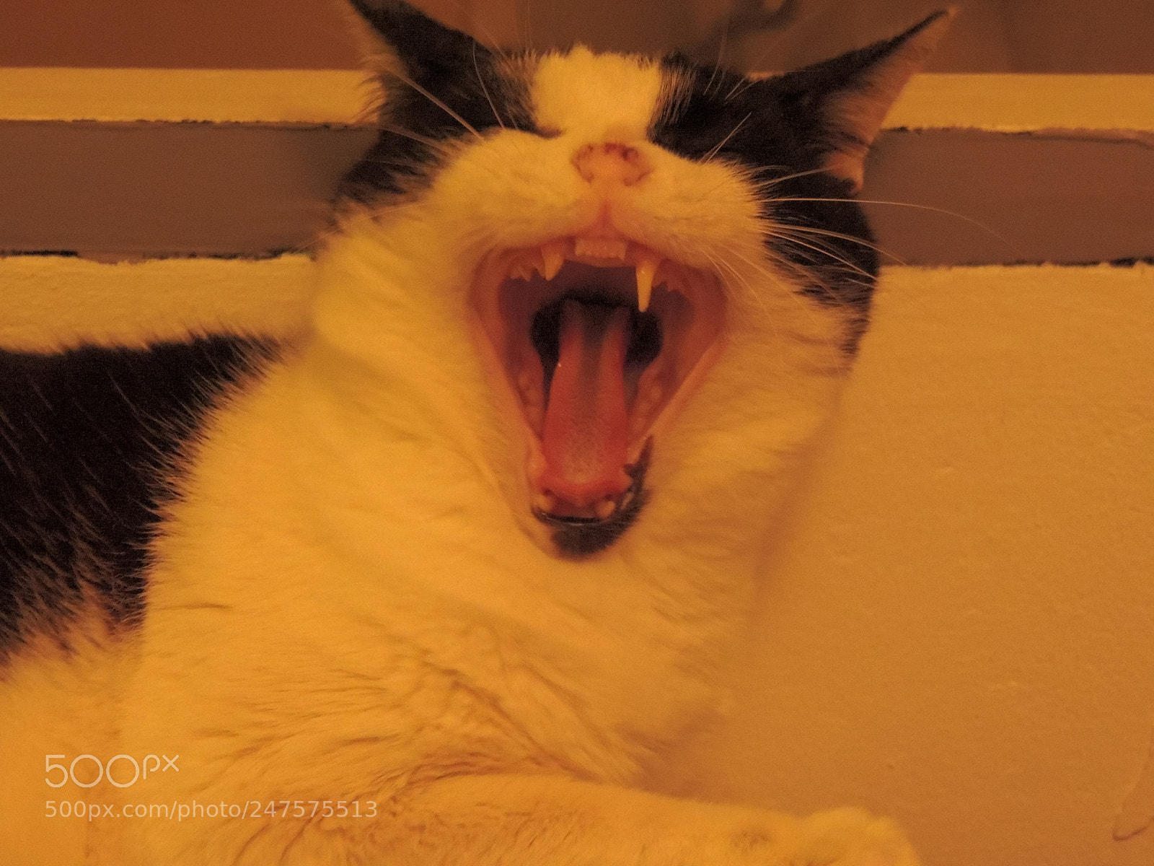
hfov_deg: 14.6
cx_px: 577
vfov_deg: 11.0
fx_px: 4501
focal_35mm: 135
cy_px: 433
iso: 1600
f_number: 4.3
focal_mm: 24
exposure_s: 1/30
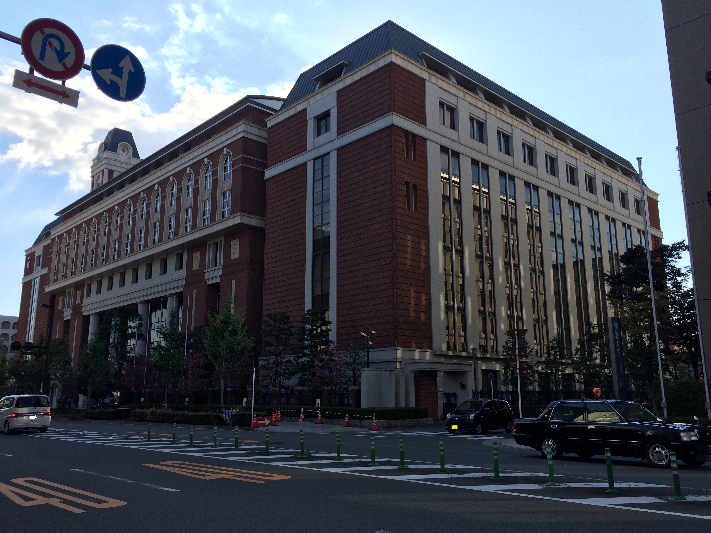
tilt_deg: +11.6
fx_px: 596
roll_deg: +1.4
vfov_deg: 48.2
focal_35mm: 29
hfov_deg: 61.7
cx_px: 356
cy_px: 266
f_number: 2.2
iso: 32
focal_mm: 4.15
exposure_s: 1/1709
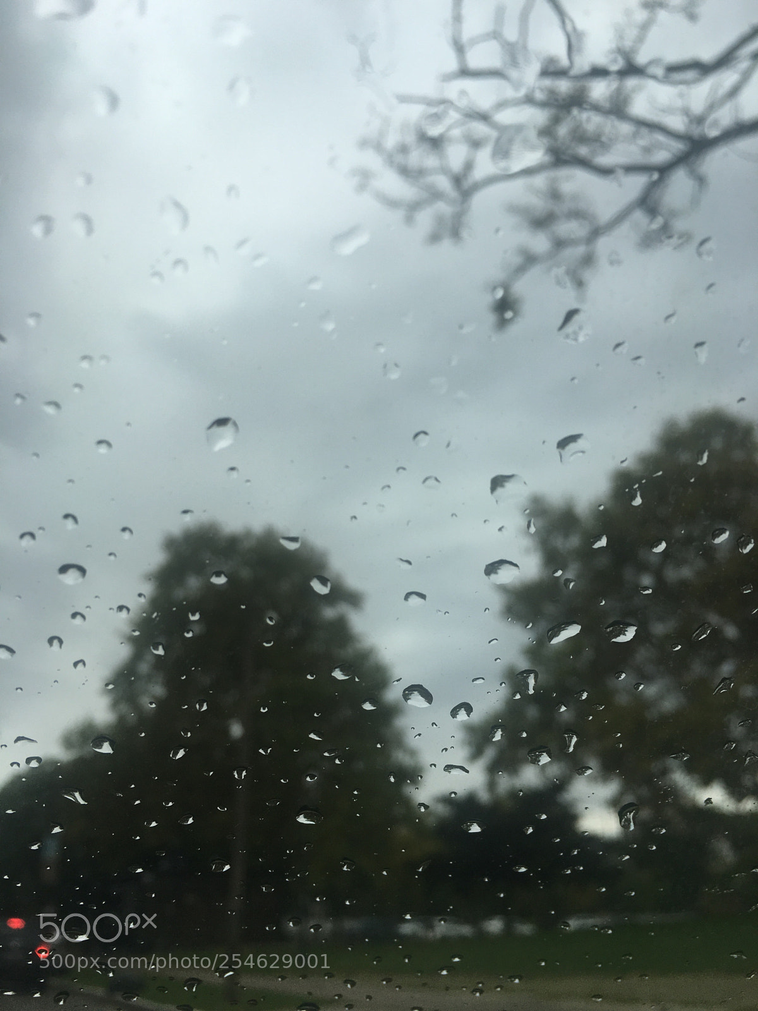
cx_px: 379
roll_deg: -1.4
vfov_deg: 61.7
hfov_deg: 48.2
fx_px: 847
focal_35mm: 29
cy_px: 506
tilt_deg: +22.5
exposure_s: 1/827
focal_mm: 4.15
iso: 25
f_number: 2.2
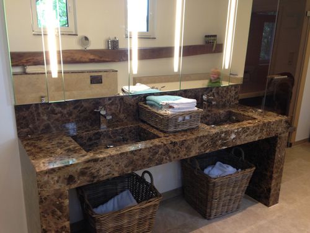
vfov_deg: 42.9
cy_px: 116
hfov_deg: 55.4
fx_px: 296
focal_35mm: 33
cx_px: 155
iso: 100
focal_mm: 4.13
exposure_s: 1/20
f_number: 2.4
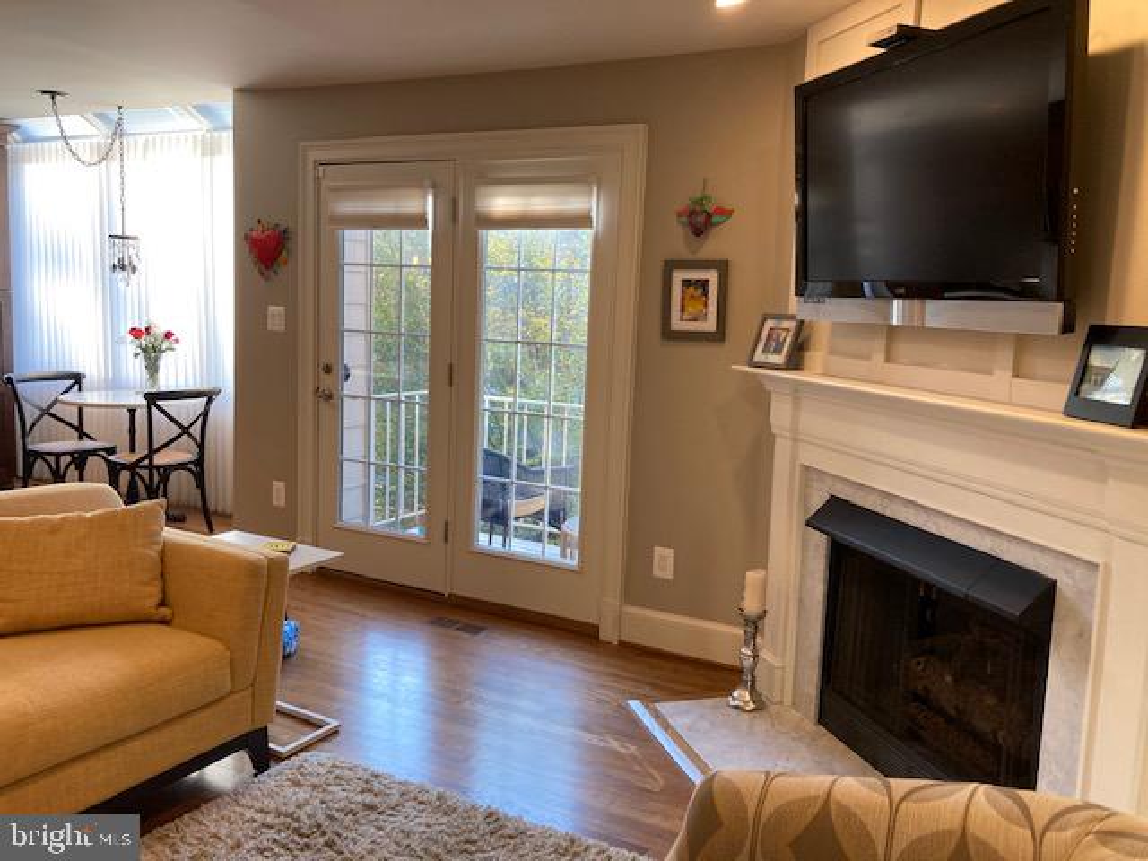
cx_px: 574
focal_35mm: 28
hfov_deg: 63.4
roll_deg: -1.9
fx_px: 929
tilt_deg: -6.4
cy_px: 430
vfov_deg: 49.7
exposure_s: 1/60
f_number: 1.8
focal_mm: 3.99
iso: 64
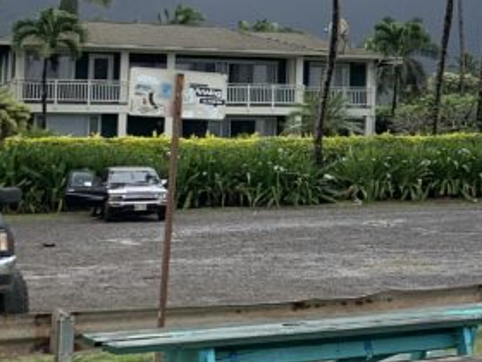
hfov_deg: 17.6
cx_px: 804
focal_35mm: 95
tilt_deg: +6.4
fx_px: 1323
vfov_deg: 15.4
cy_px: 48
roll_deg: +0.1
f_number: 1.8
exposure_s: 1/2994
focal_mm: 4.25
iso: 25
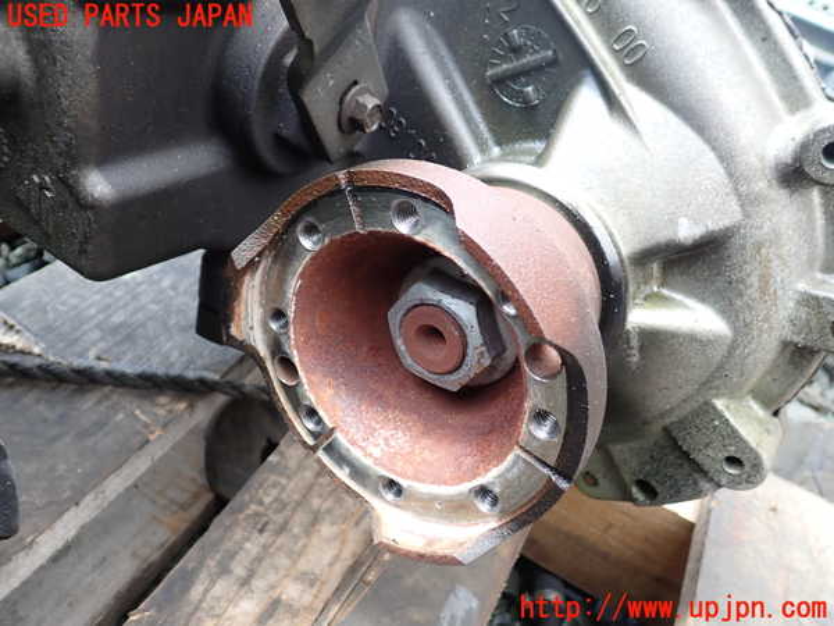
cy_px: 313
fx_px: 723
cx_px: 417
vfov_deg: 46.8
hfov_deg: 60.0
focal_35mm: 30
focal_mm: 5.4
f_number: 2.3
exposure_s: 1/100
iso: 100
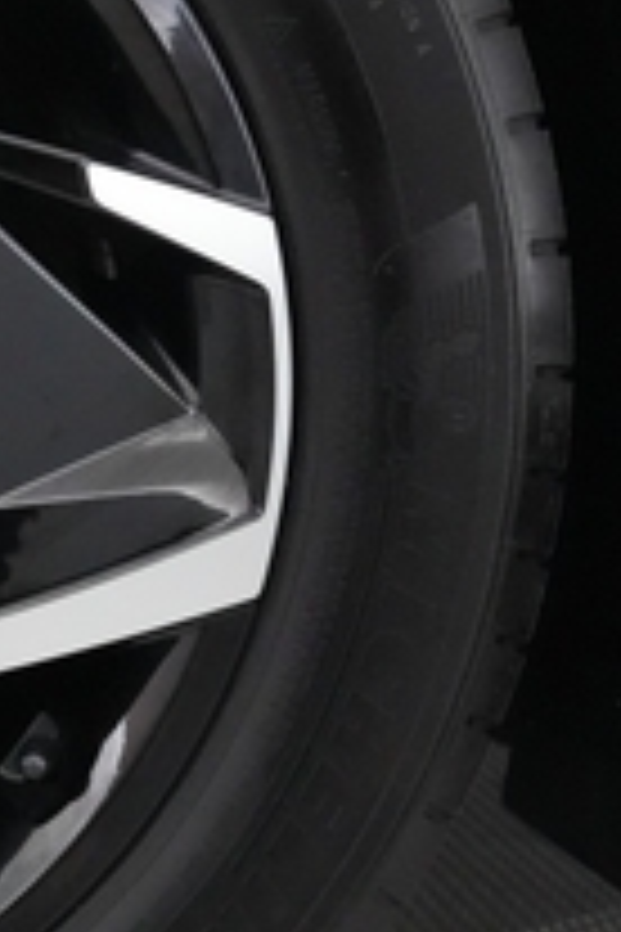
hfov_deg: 15.8
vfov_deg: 27.3
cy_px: 396
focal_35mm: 74
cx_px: -477
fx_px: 1915
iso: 16000
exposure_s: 1/250
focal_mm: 24
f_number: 4.5
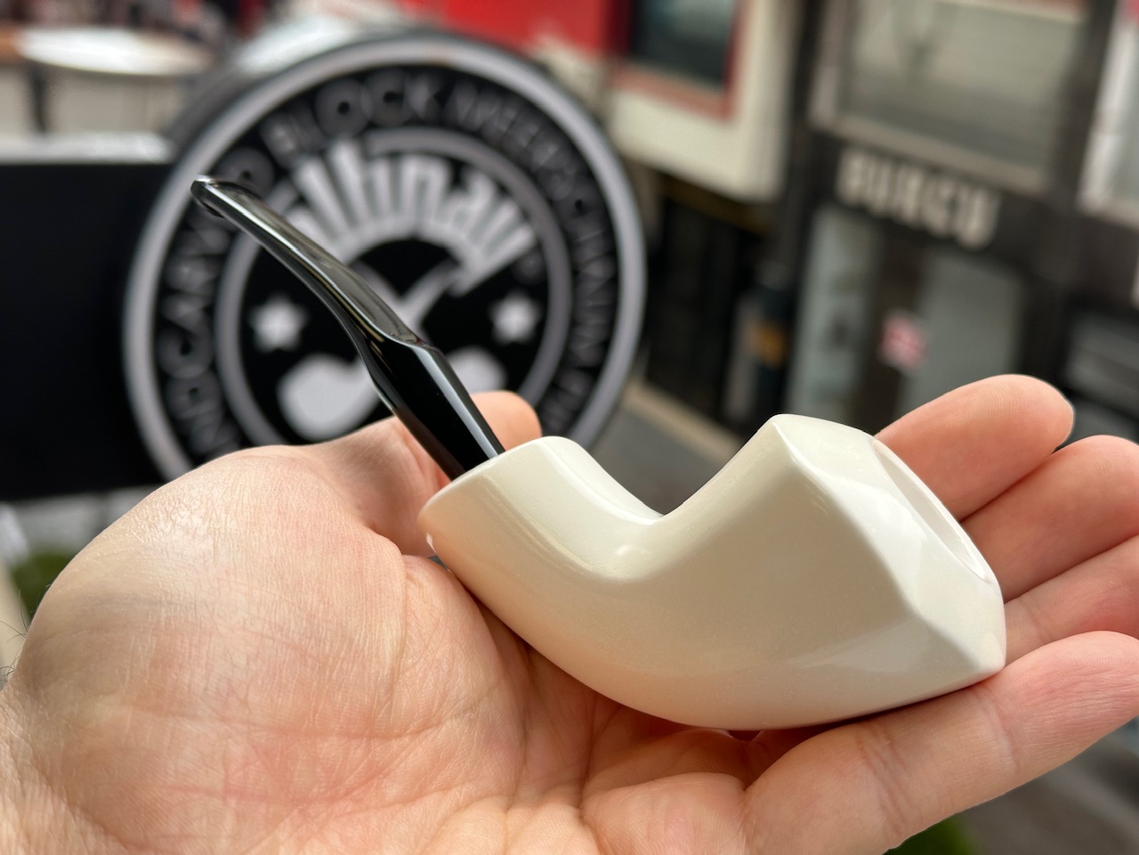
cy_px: 428
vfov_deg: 30.3
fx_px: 1579
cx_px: 570
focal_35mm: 48
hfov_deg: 39.7
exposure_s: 1/430
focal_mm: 6.86
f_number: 1.78
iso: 64
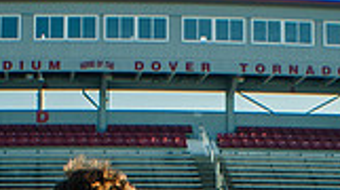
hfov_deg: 10.9
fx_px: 1782
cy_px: 374
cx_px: 169
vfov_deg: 6.0
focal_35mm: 198
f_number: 7.1
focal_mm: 35
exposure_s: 1/200
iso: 200
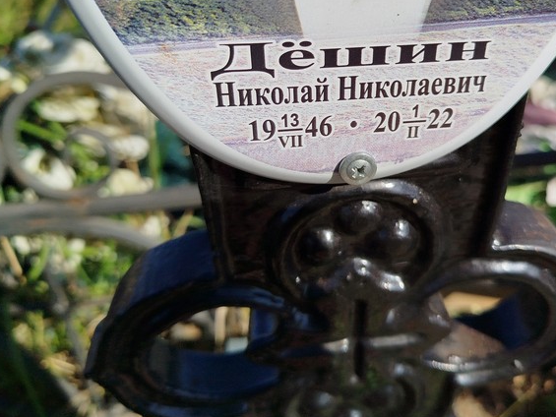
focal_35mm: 34
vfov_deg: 41.2
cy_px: 133
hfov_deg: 53.6
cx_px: 335
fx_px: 546
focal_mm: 5.31
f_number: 1.7
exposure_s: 1/1632
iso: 50
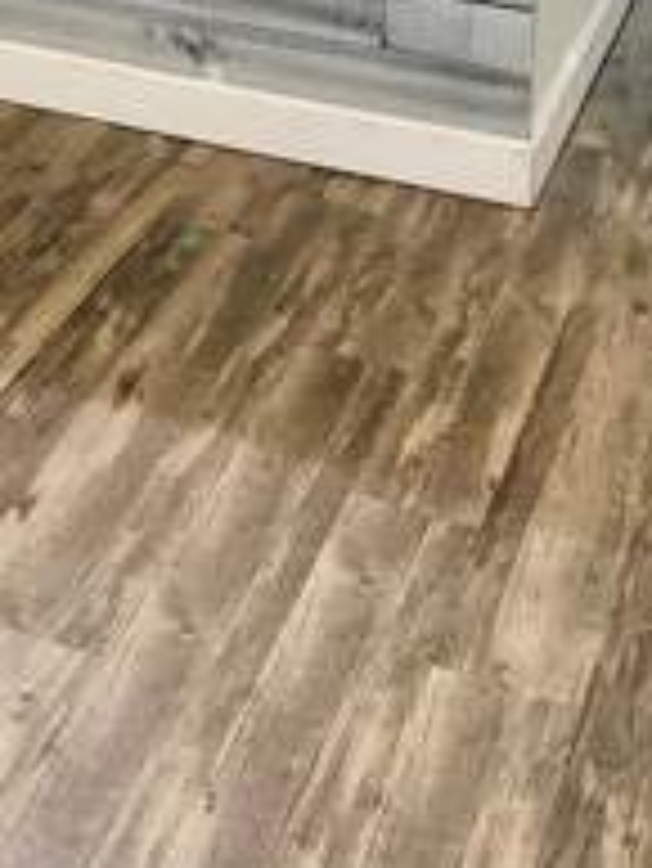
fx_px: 2157
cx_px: -180
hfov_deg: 16.3
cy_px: -517
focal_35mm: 86
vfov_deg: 19.2
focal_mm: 5.96
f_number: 1.6
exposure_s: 1/120
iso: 200
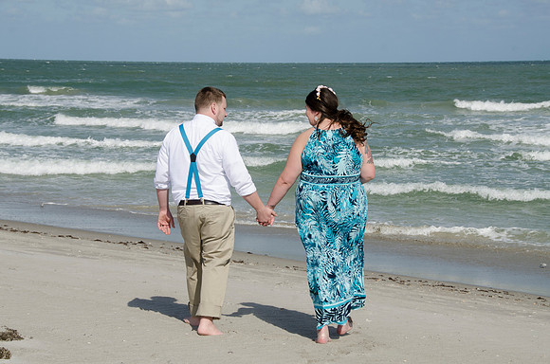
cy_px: 182
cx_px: 275
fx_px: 1258
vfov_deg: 16.5
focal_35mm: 82
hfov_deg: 24.7
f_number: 11
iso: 100
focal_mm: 55
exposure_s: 1/250
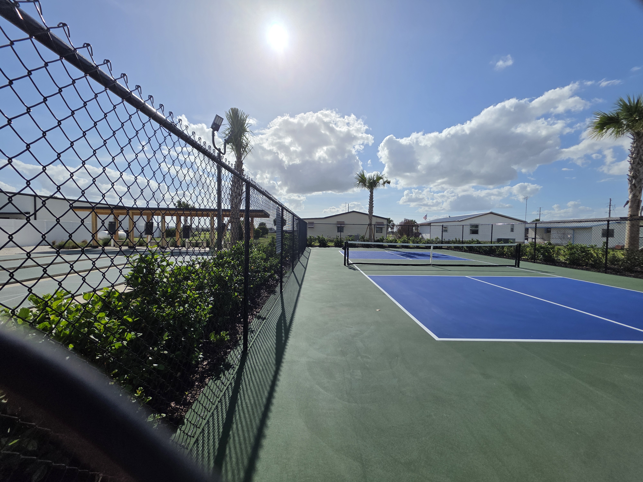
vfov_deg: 89.9
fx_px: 241
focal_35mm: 13
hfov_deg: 106.2
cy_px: 241
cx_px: 322
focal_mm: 2.2
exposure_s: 1/6121
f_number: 1.9
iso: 40
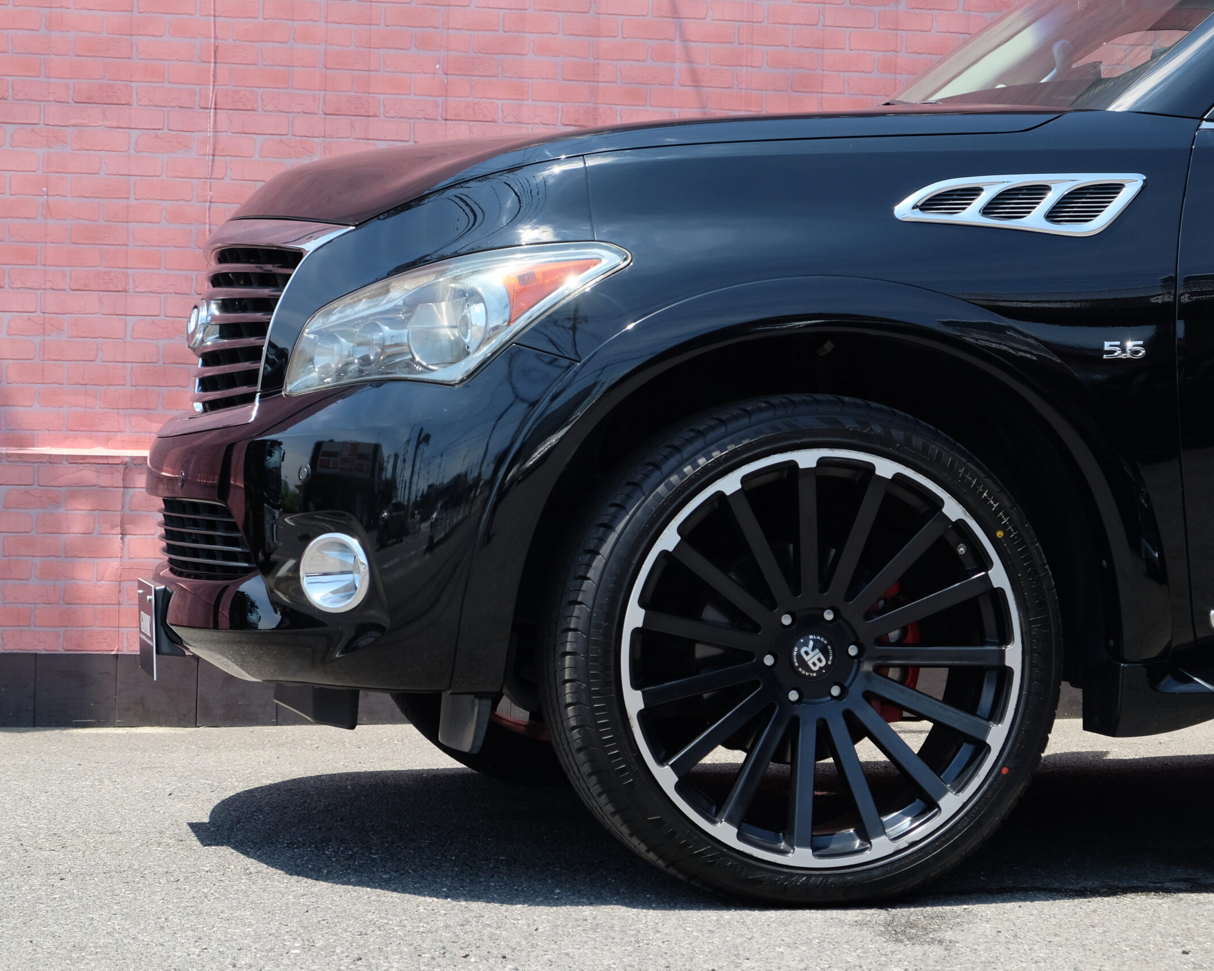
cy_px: 486
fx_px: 2803
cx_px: 587
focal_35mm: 78
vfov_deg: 19.7
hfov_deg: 24.4
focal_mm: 46.3
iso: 400
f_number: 6.4
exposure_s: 1/420
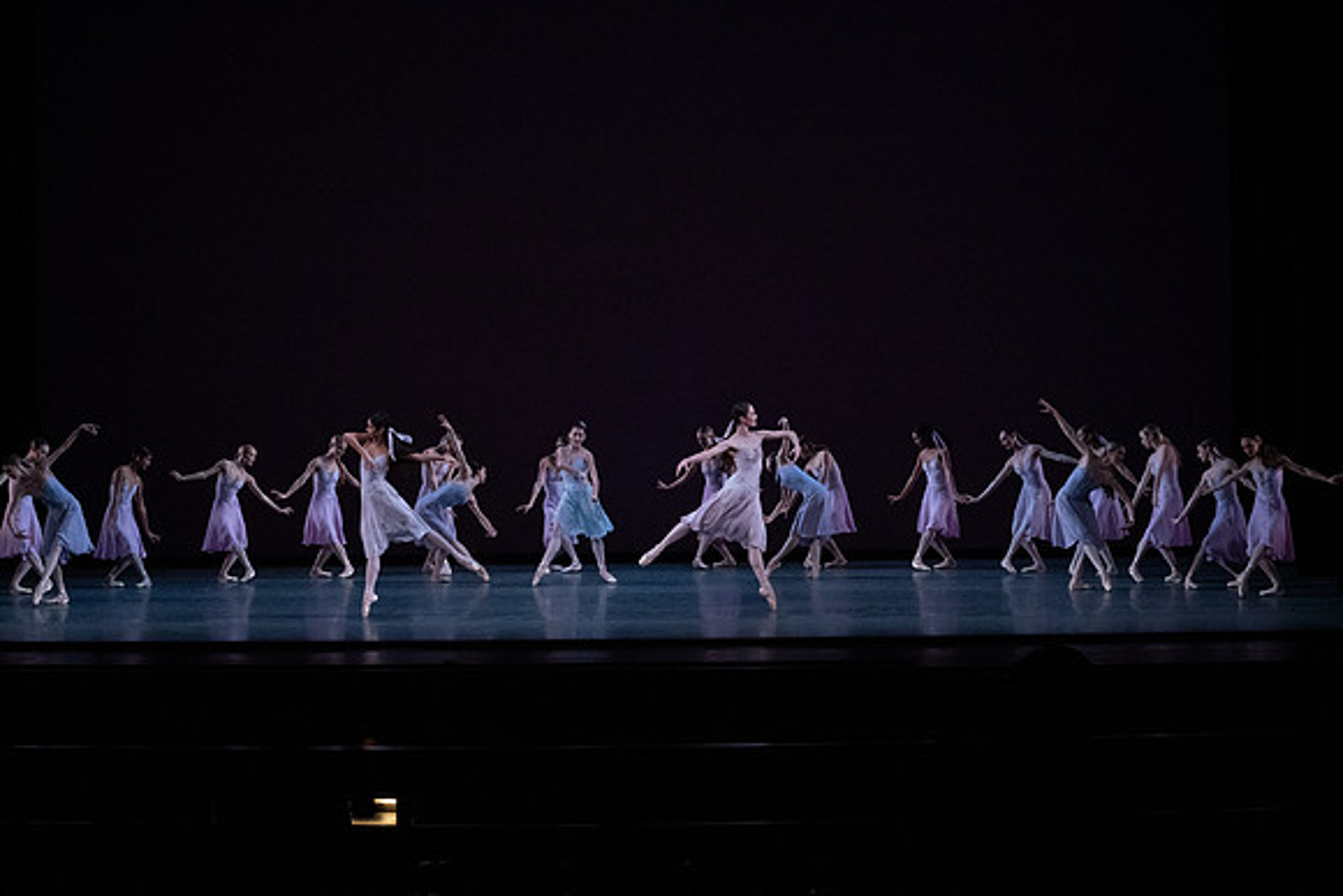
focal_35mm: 70
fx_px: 2612
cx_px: 672
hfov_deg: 28.8
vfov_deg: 19.5
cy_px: 448
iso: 12800
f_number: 13
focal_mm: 70
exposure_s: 1/400
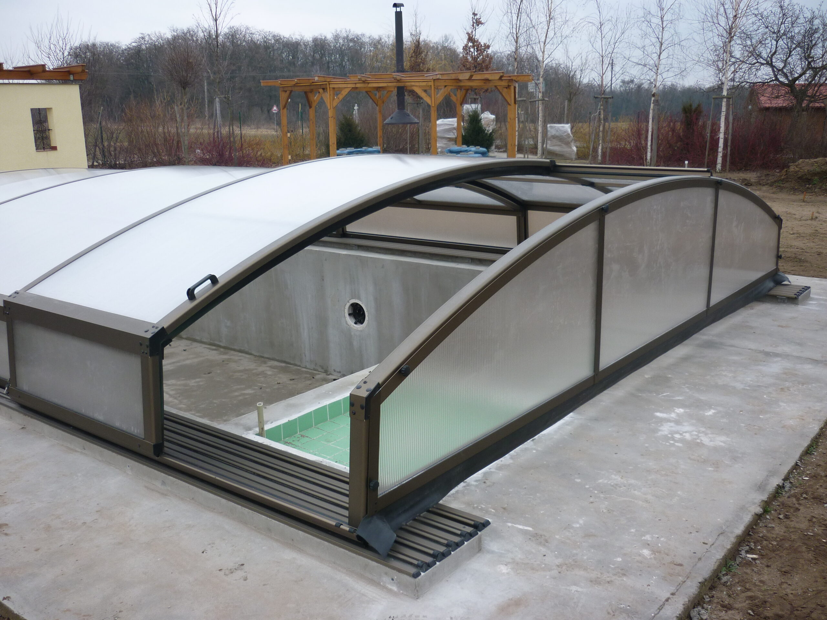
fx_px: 788
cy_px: 310
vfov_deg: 42.9
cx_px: 414
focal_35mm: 33
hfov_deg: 55.4
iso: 80
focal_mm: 5.5
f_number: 2.8
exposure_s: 1/160
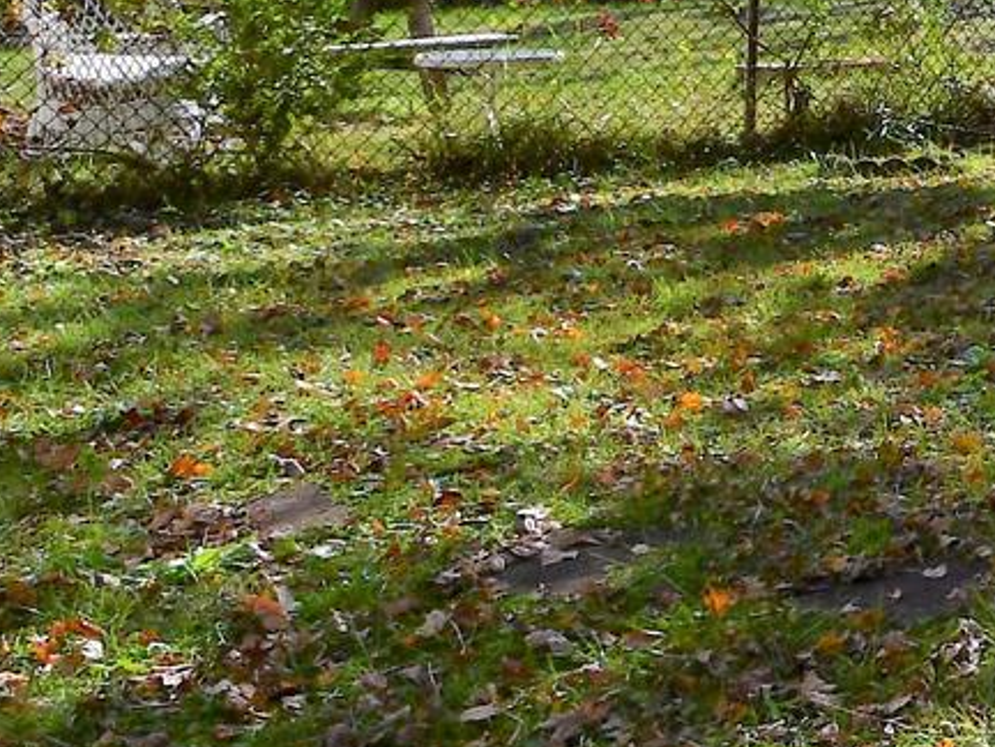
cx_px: 2248
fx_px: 2357
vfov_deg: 17.3
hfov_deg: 15.6
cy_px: -121
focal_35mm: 82
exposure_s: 1/400
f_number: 11
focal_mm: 12
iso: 200
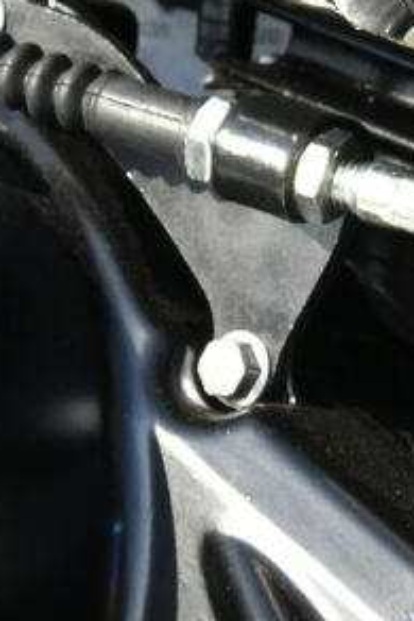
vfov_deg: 4.3
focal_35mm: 479
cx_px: 783
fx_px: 8252
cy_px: 490
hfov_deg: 2.9
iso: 640
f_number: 10
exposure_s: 1/640
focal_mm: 70
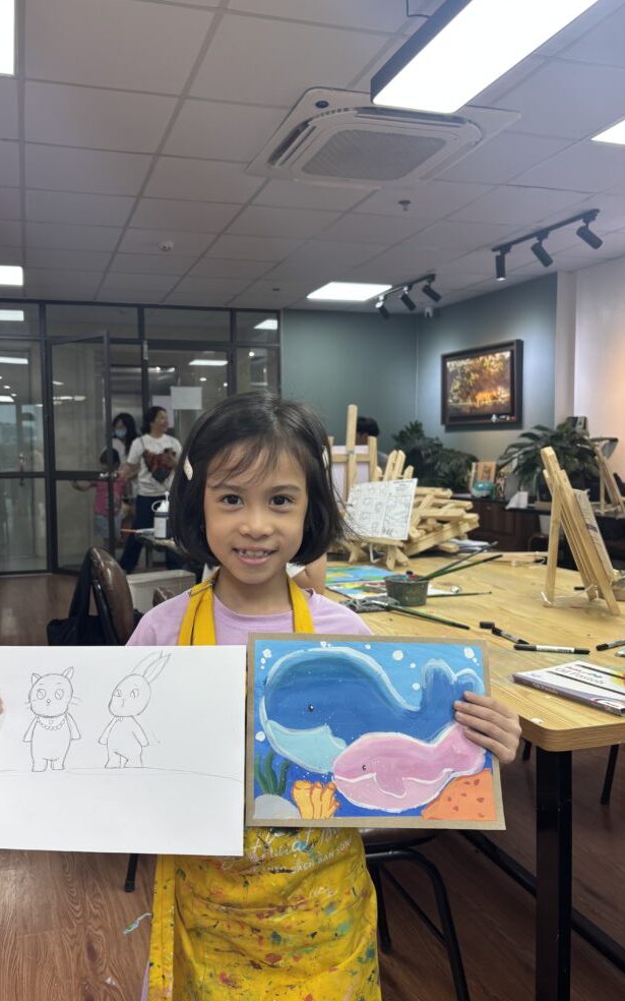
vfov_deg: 66.5
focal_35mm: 28
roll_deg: -0.4
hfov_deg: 44.3
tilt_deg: -3.3
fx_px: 763
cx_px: 247
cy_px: 508
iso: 64
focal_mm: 5.96
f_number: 1.6
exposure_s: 1/100
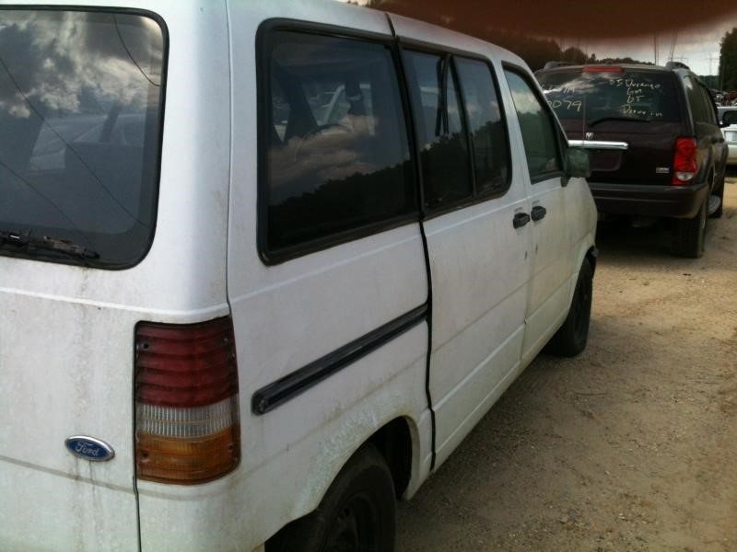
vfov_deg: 40.7
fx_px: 745
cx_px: 368
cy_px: 276
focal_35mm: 35
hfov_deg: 52.6
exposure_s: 1/913
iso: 64
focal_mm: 3.85
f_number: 2.8
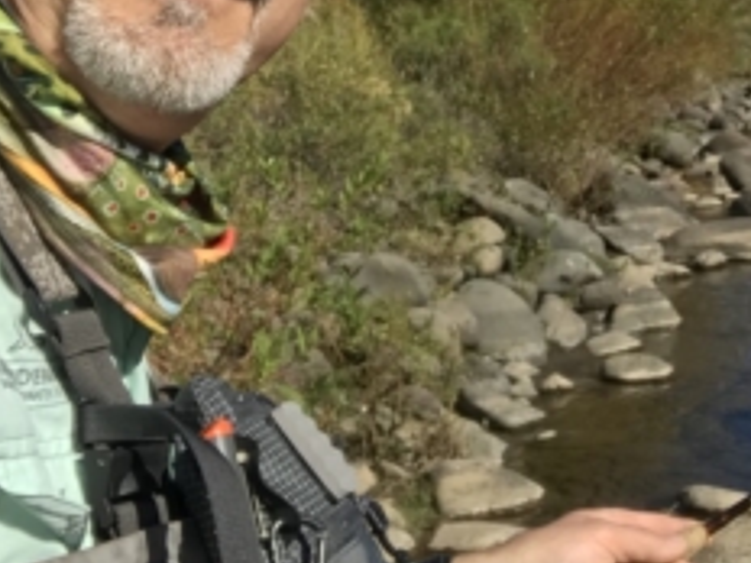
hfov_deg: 27.4
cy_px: 55
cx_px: 641
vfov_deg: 20.9
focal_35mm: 69
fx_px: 1497
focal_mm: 2.87
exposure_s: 1/984
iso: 25
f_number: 2.2
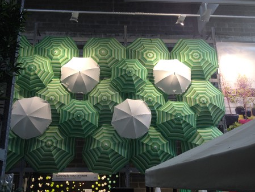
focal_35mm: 39
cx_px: 115
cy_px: 101
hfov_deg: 47.8
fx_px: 287
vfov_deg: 36.8
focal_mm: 4.28
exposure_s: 1/24
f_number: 2.4
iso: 50
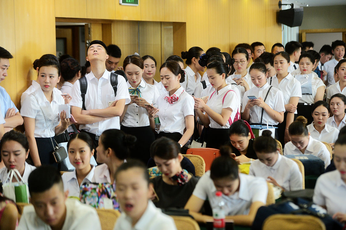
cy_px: 115
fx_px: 1075
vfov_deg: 12.2
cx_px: 173
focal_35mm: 112
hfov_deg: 18.3
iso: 1600
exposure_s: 1/100
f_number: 2.8
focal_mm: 112
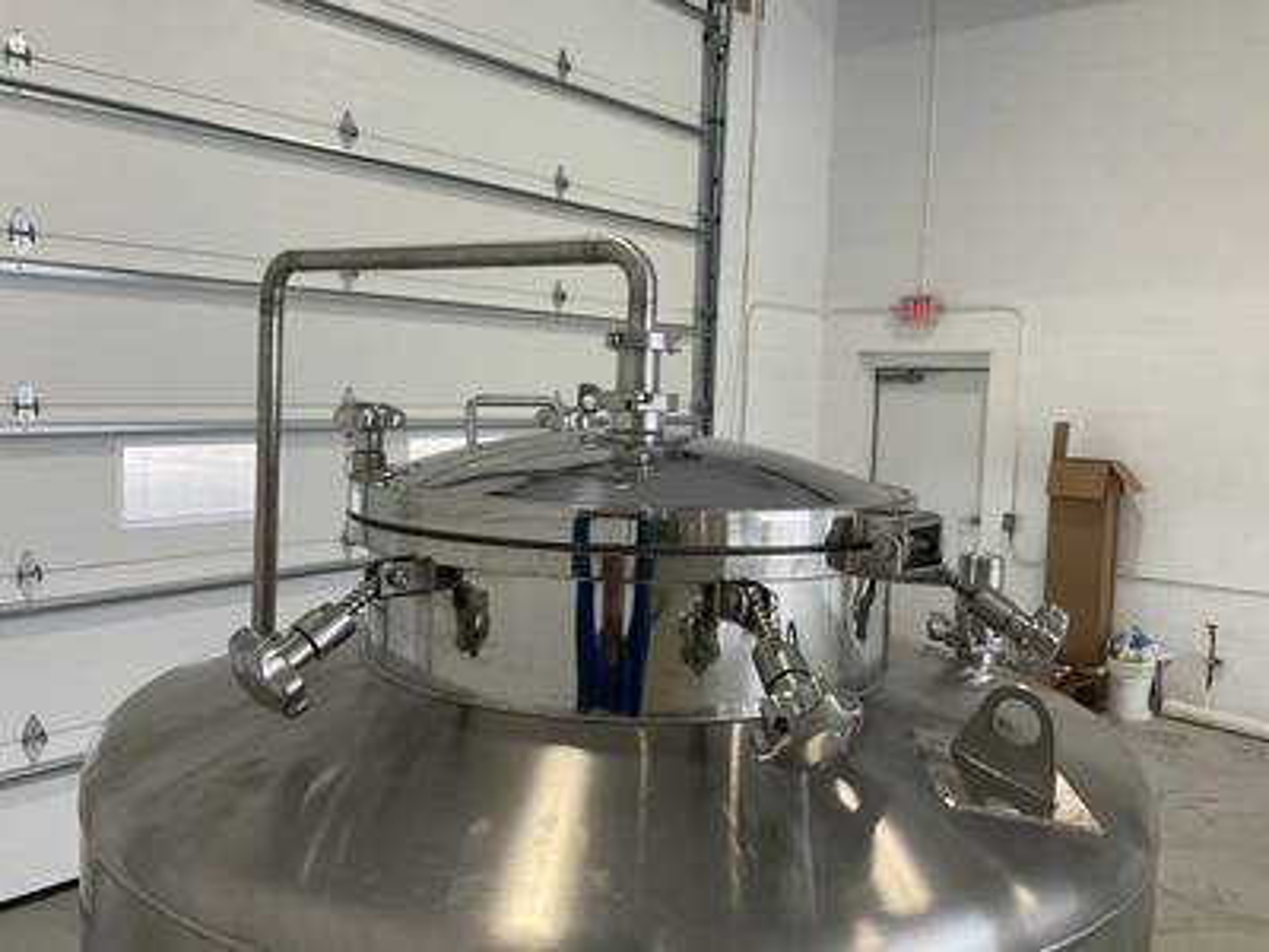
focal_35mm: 29
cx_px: 634
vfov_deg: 48.2
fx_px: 1063
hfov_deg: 61.7
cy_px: 476
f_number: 1.8
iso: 32
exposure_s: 1/122
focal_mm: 3
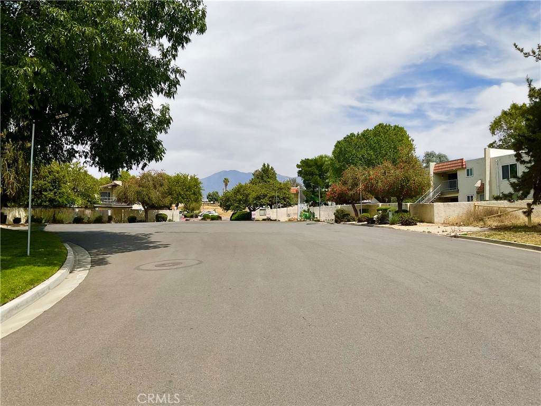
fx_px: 453
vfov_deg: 48.2
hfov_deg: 61.7
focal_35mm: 29
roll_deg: +0.3
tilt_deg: +3.0
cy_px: 203
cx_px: 270
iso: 20
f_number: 1.8
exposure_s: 1/3534
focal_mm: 3
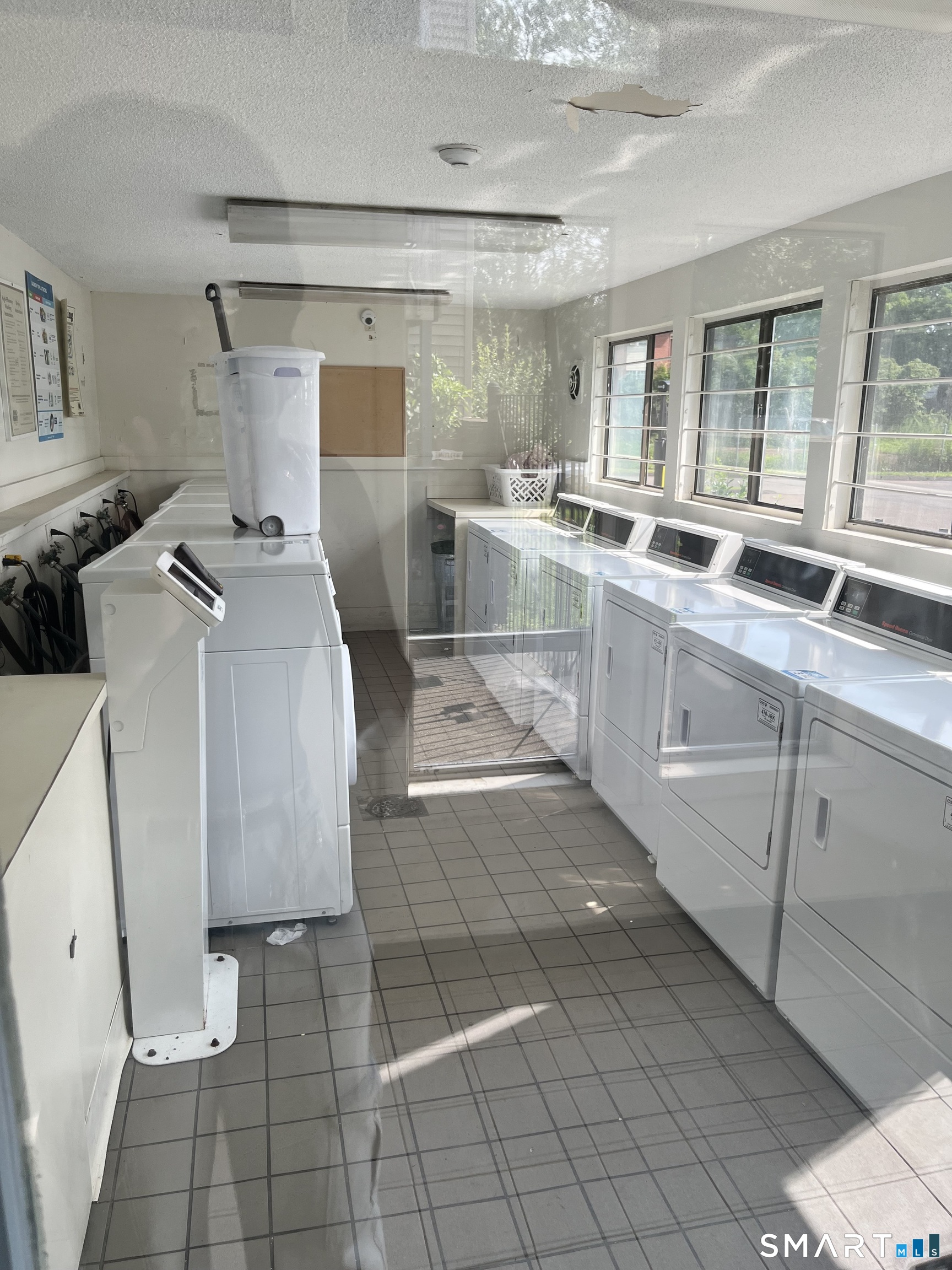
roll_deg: -0.6
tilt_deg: -13.5
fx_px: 953
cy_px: 635
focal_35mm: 26
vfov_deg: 67.3
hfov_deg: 53.1
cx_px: 476
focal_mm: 5.1
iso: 50
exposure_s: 1/508
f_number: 1.6
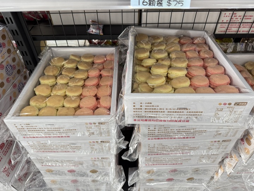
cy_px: 96
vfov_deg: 56.8
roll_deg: -1.3
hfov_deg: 71.6
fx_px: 176
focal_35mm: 24
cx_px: 127
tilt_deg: -43.8
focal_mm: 6.76
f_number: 1.78
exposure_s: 1/60
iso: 200
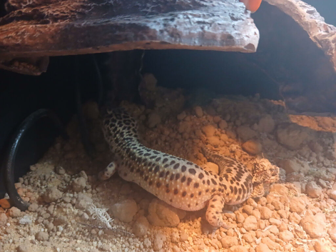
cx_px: 168
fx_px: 262
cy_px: 126
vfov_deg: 51.3
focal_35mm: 27
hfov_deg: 65.3
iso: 400
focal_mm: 3.98
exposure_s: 1/20
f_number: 1.8
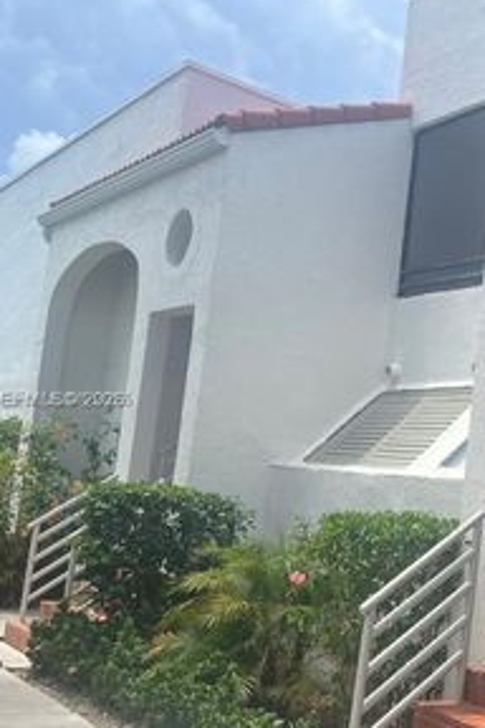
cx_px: 510
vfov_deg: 41.9
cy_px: 401
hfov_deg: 26.7
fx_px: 950
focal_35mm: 47
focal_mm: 5.1
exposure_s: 1/1404
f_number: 1.6
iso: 50
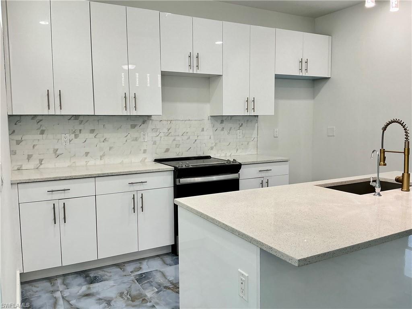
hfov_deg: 61.7
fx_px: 345
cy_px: 154
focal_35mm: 29
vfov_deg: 48.2
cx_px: 206
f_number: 1.8
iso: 50
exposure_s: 1/60
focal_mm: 3
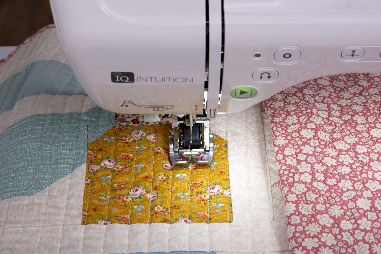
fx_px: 952
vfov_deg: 15.2
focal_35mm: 90
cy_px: 127
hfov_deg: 22.6
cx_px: 190
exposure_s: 1/10
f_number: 16
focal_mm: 60
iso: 250
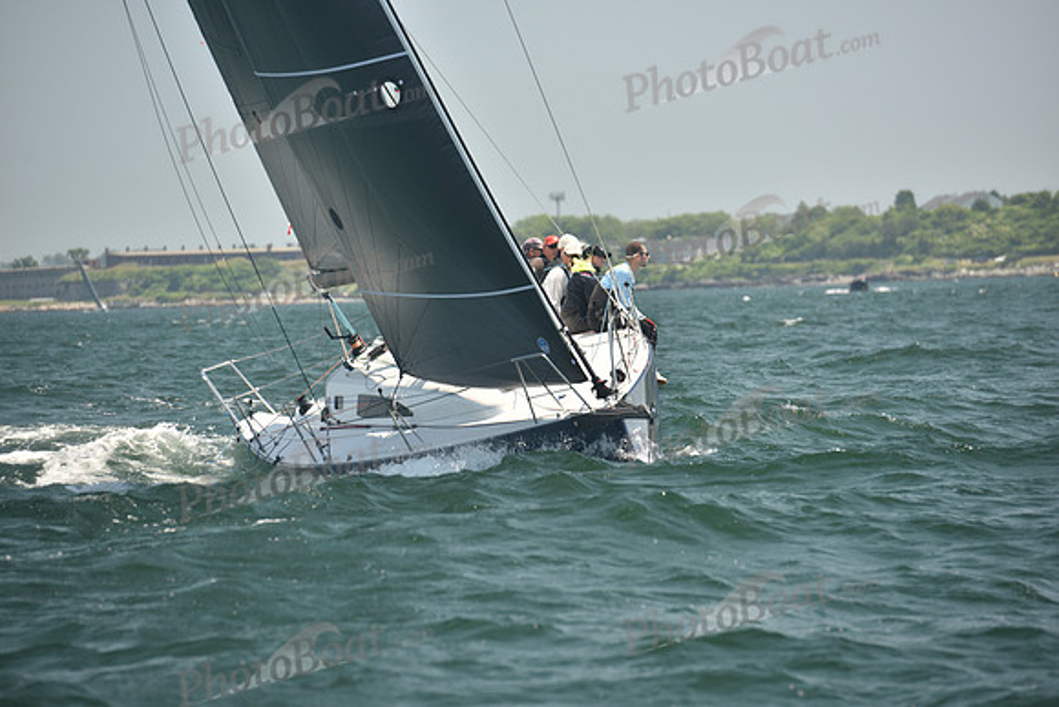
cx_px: 530
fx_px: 5884
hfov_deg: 10.3
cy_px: 354
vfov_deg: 6.9
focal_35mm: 200
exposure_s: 1/640
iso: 250
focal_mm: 200
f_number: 5
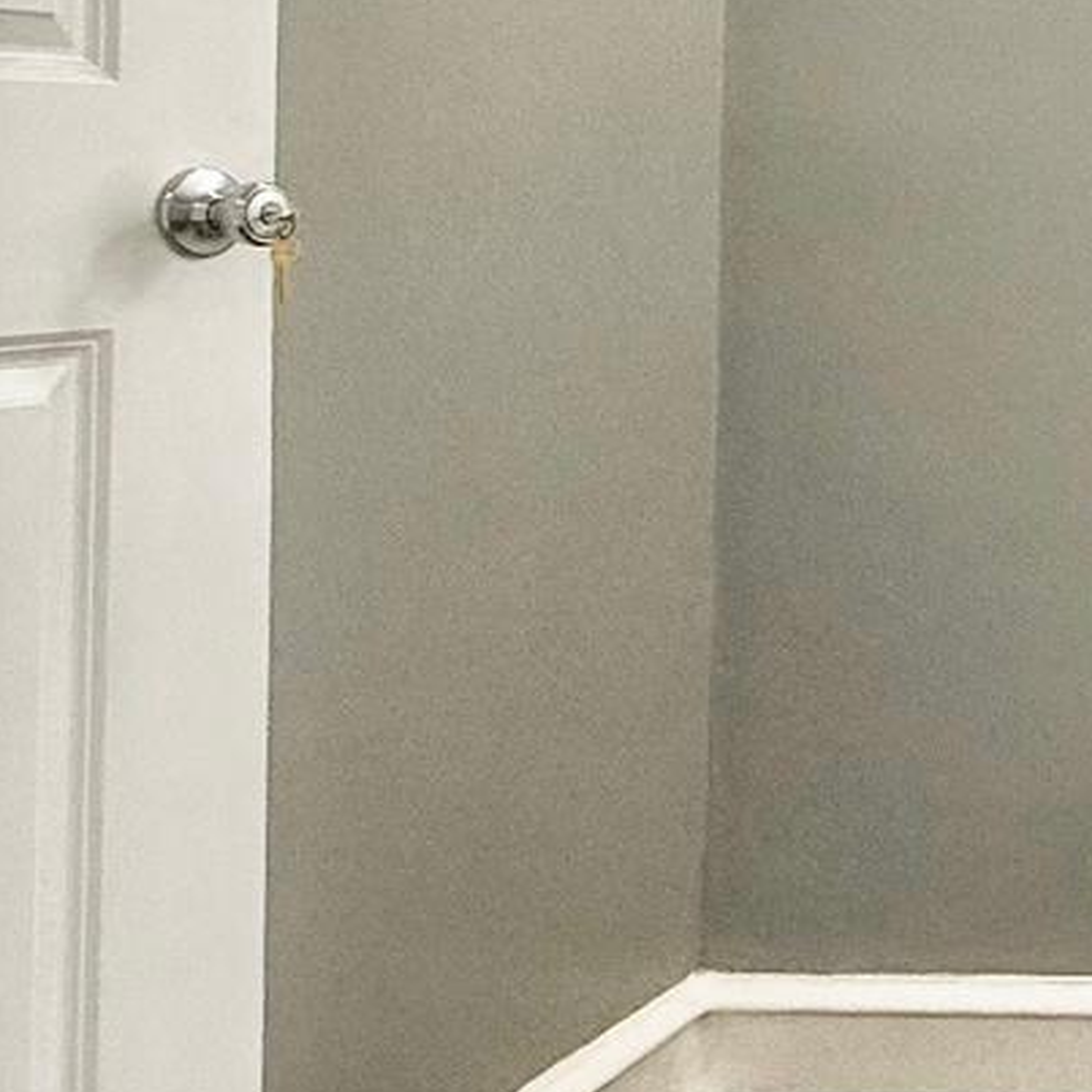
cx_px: 1904
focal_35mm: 63
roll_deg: -0.7
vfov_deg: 26.6
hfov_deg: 20.4
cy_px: 152
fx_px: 2248
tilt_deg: +1.2
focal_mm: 2.22
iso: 64
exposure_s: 1/201
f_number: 2.2
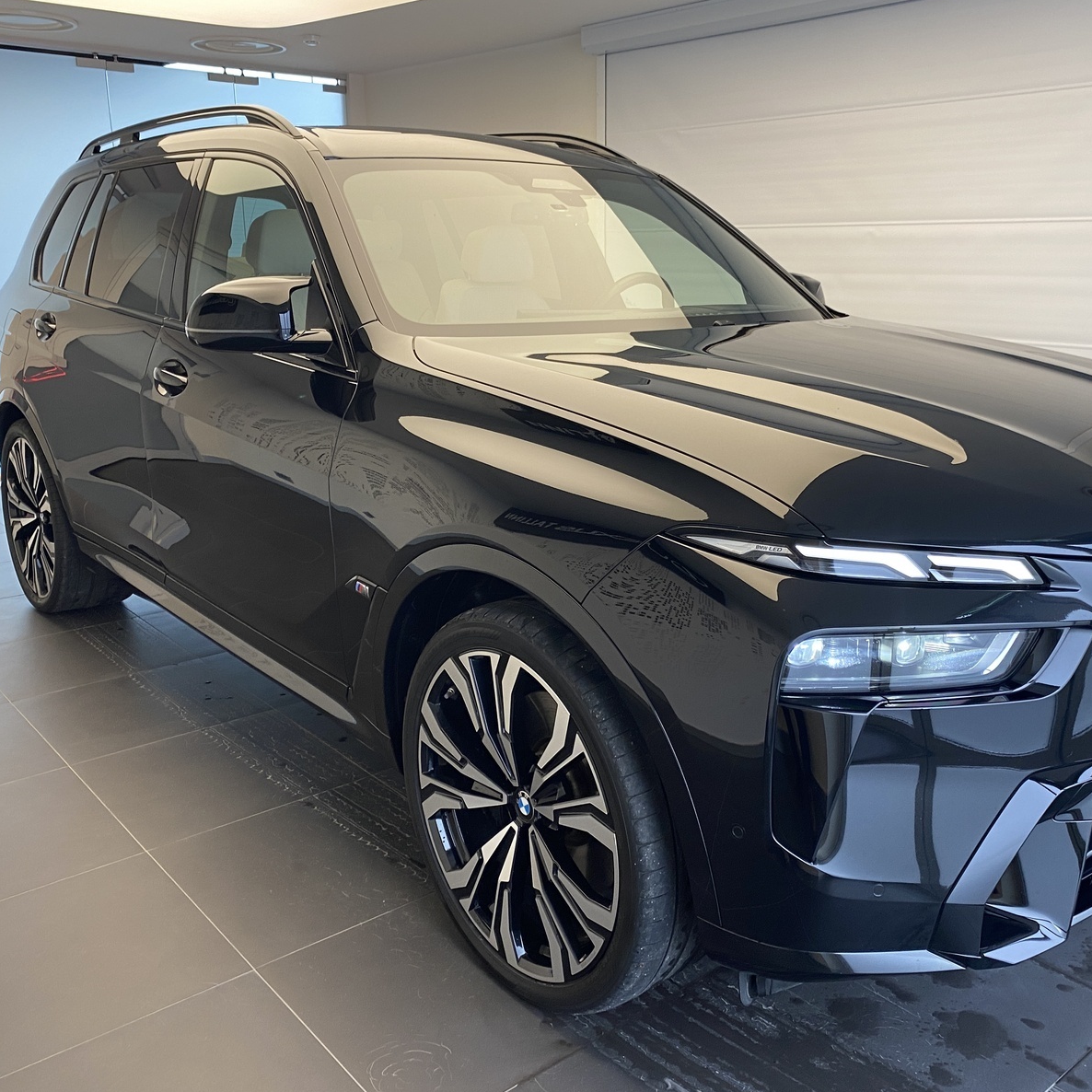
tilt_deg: -13.5
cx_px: 618
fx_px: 1106
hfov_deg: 52.4
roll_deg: +0.9
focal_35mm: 31
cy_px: 543
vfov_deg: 52.5
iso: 64
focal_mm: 4.25
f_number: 1.8
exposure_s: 1/50
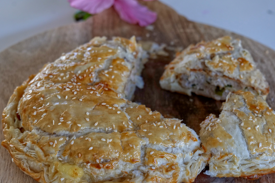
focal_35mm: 64
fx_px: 489
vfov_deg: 21.2
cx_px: 129
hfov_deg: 31.4
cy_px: 97
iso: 2500
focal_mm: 60
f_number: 7.1
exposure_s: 1/100
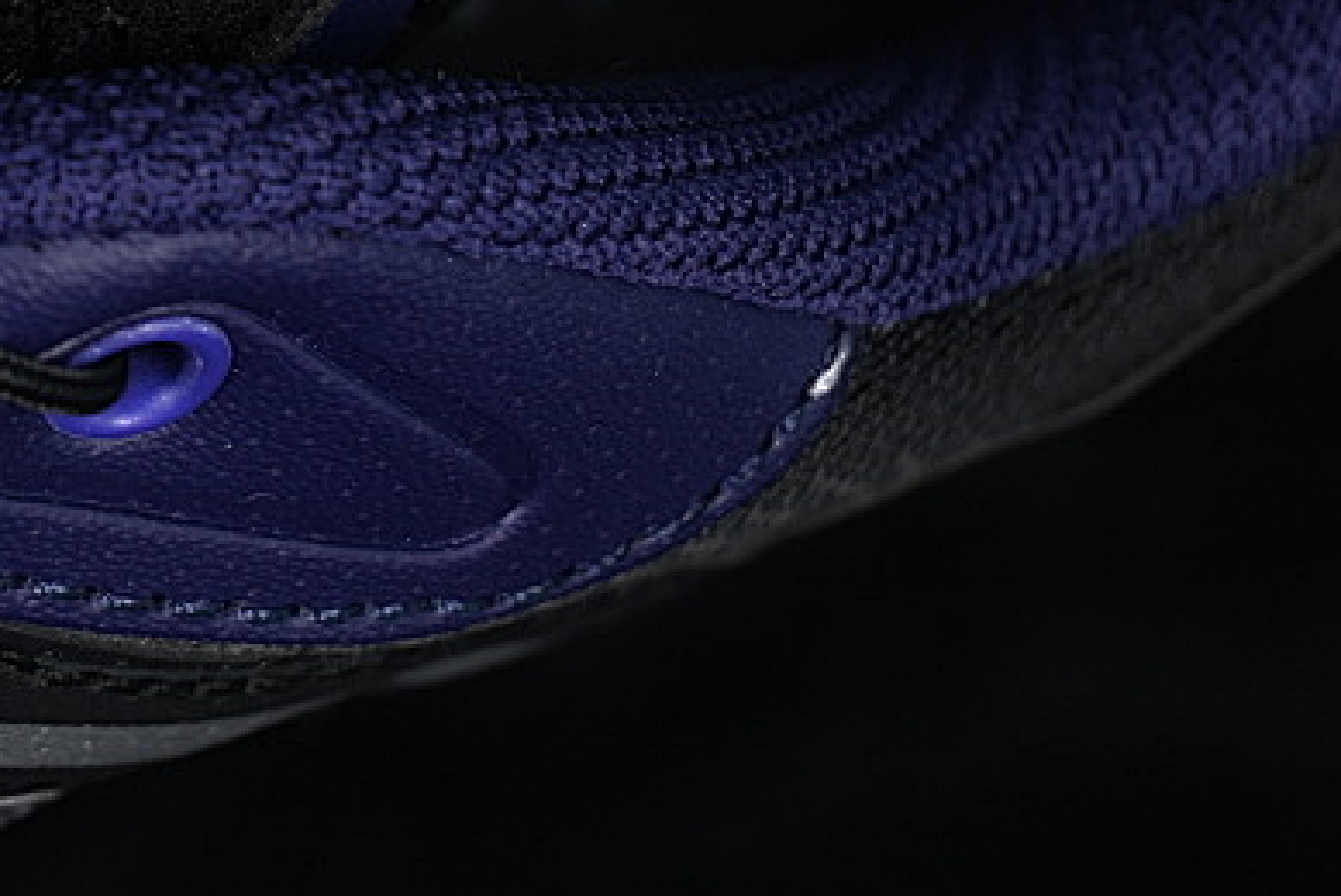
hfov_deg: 9.7
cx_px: -427
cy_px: -52
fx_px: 7754
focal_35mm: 208
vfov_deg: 6.6
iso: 160
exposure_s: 1/50
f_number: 6.3
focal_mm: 50
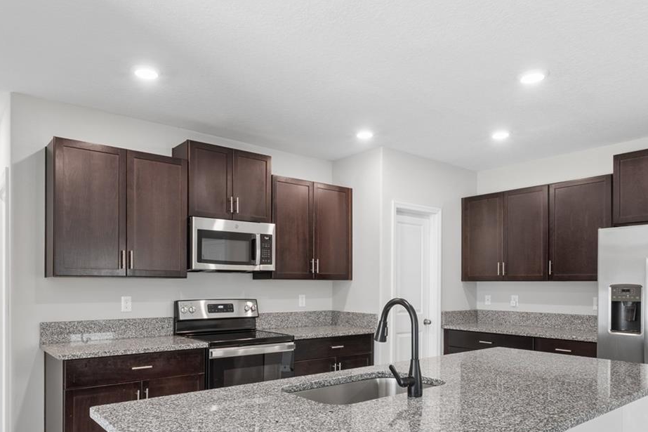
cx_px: 317
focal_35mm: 26
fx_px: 468
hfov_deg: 69.4
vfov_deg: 48.7
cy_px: 286
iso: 100
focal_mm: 10
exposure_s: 1/3.33
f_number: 8
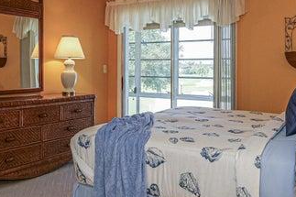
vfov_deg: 39.9
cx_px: 214
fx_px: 271
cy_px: 88
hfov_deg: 55.1
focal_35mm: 33
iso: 640
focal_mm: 8
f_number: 2.8
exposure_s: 1/200
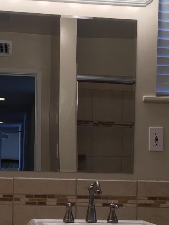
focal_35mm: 75
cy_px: 174
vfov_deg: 25.6
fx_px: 488
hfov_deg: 19.6
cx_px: 61
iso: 40
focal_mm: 4.15
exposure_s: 1/60
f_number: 2.2
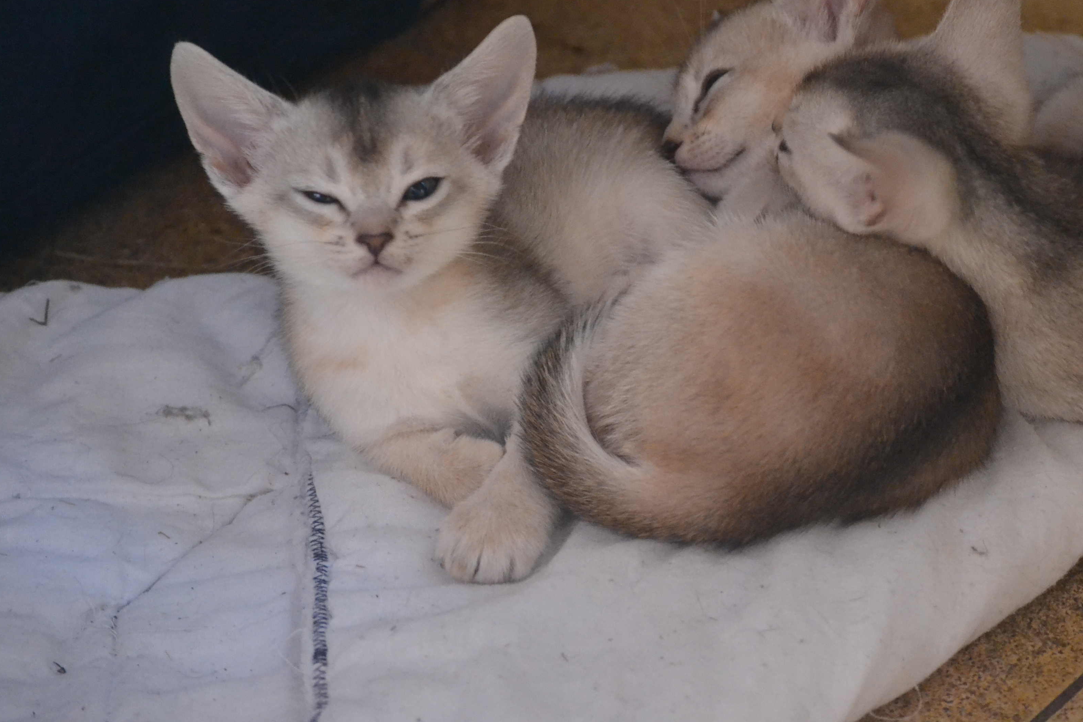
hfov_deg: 9.4
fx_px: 6558
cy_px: 239
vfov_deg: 6.3
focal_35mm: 218
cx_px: 750
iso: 3200
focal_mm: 100
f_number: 4.5
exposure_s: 1/8
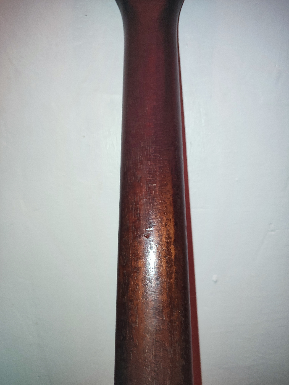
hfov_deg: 56.8
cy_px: 192
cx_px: 144
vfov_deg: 71.6
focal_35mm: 24
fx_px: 267
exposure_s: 1/20
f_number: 1.89
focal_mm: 5.89
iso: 741
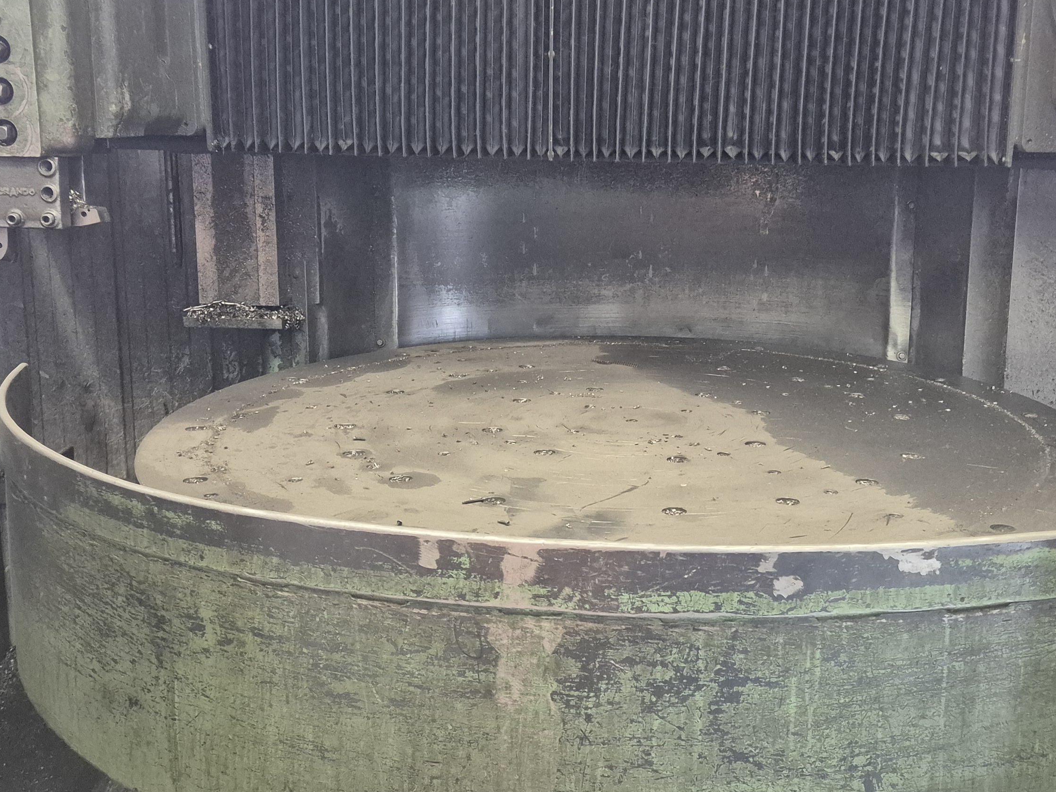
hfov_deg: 45.4
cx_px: 664
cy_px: 347
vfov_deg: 35.1
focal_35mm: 41
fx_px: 1251
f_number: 1.8
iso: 1250
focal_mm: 5.4
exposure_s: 1/100
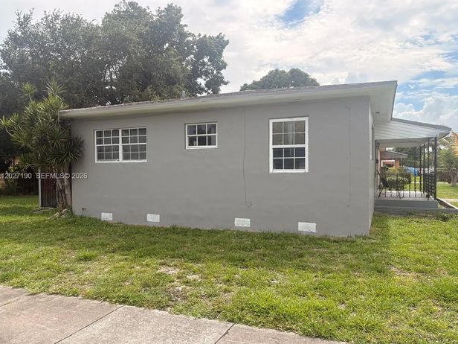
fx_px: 357
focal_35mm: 27
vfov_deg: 51.3
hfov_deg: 65.3
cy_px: 176
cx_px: 233
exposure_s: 1/3831
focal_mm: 5.96
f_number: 1.6
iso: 64
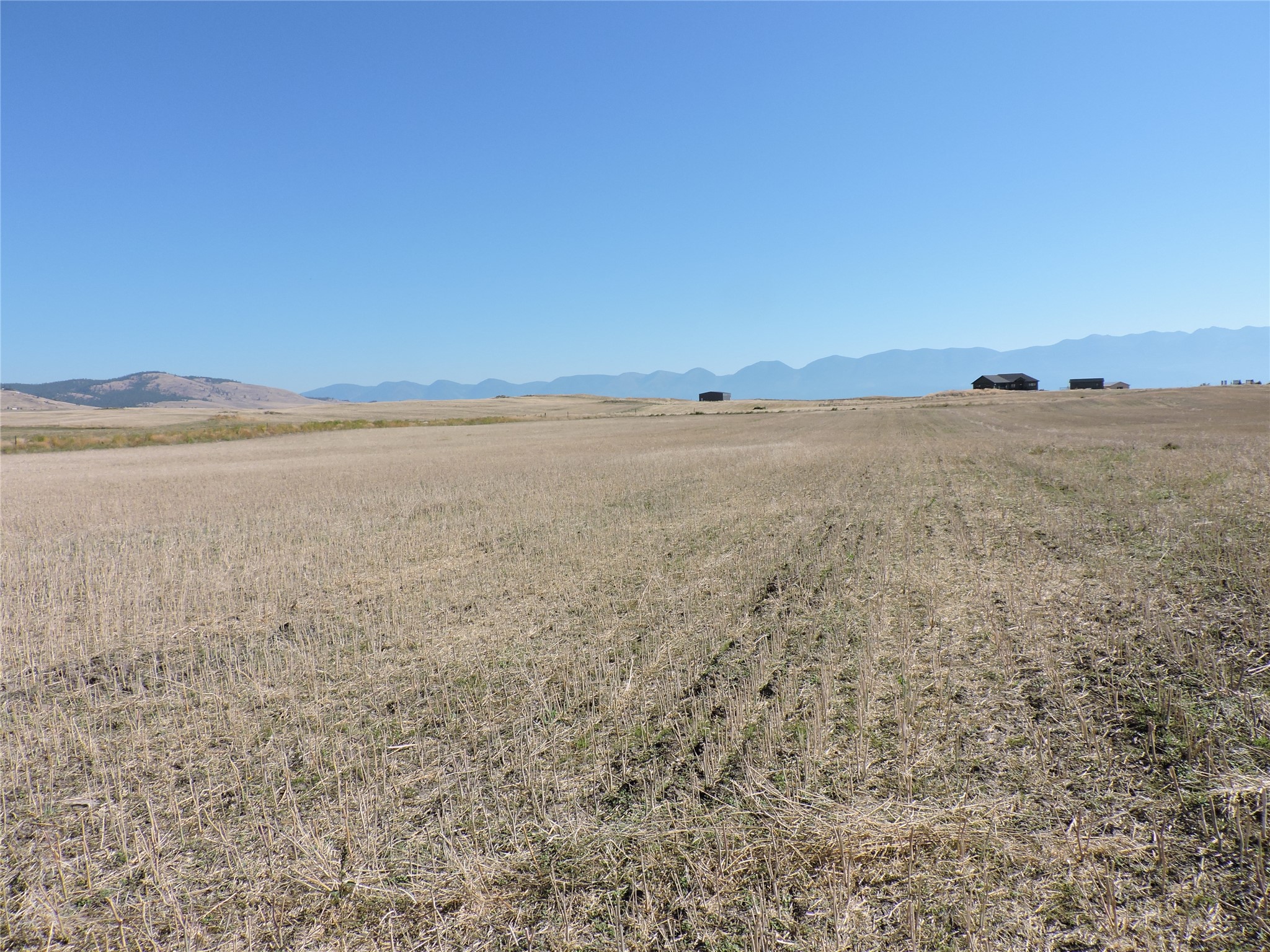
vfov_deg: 56.8
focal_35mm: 24
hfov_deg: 71.6
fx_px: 881
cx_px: 635
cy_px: 476
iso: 100
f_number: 3.3
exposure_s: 1/1250
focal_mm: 4.3
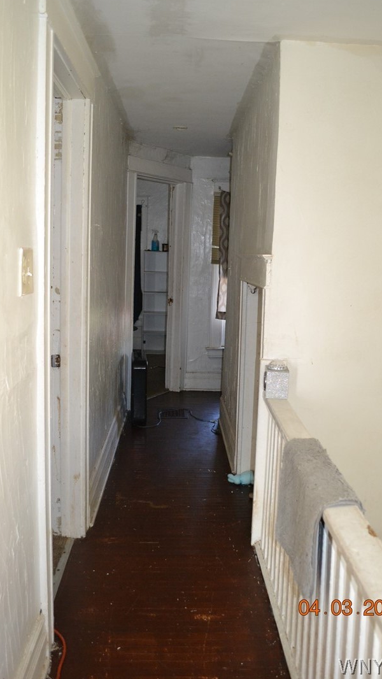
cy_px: 336
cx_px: 203
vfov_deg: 61.0
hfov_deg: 36.7
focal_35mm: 32
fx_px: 576
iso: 1250
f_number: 3.8
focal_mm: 20
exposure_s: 1/60
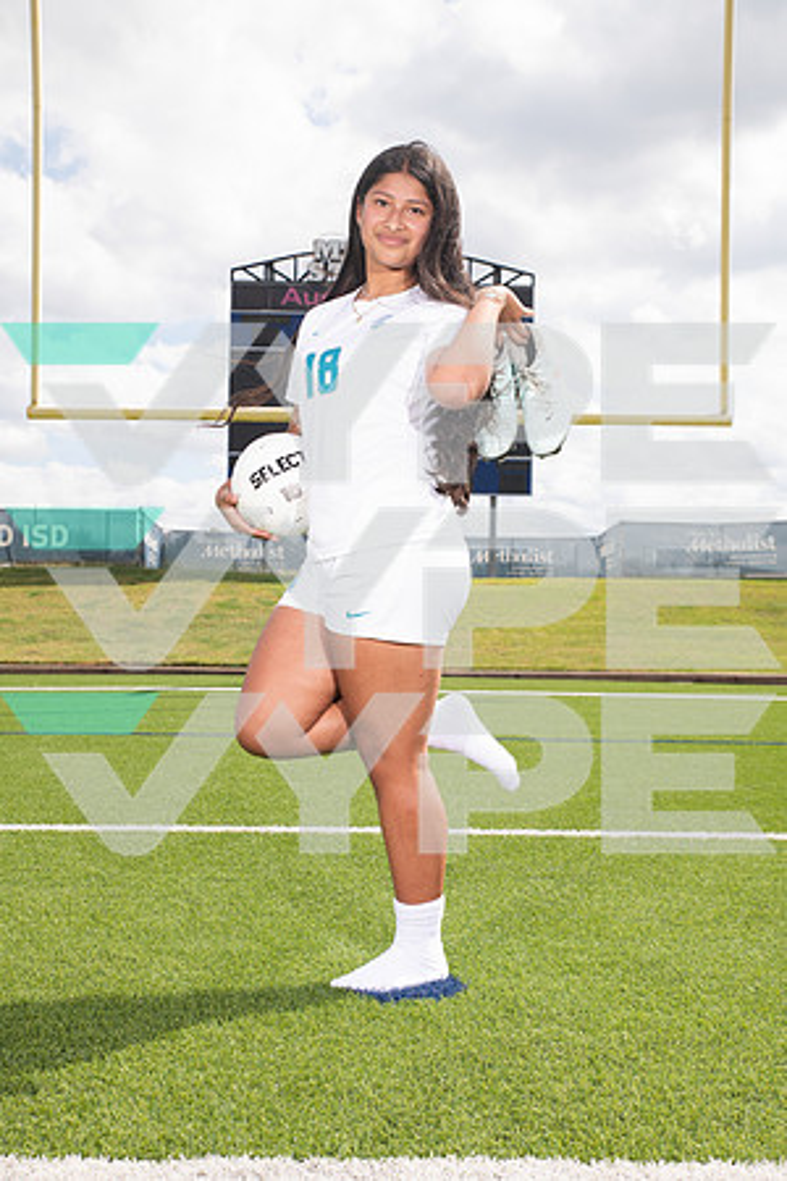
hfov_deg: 33.4
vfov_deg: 48.5
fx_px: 1312
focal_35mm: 40
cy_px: 590
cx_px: 394
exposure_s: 1/400
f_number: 7.1
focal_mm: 40
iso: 125
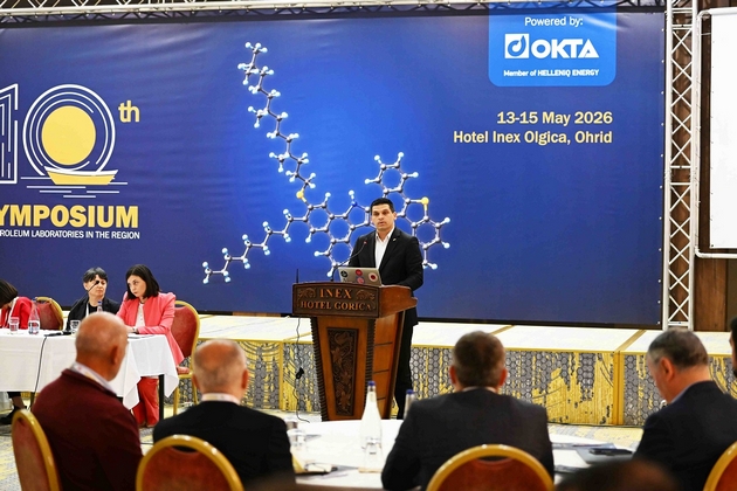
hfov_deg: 28.8
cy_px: 246
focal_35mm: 70
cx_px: 368
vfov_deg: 19.5
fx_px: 1433
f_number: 2.8
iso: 2500
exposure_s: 1/320
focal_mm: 70
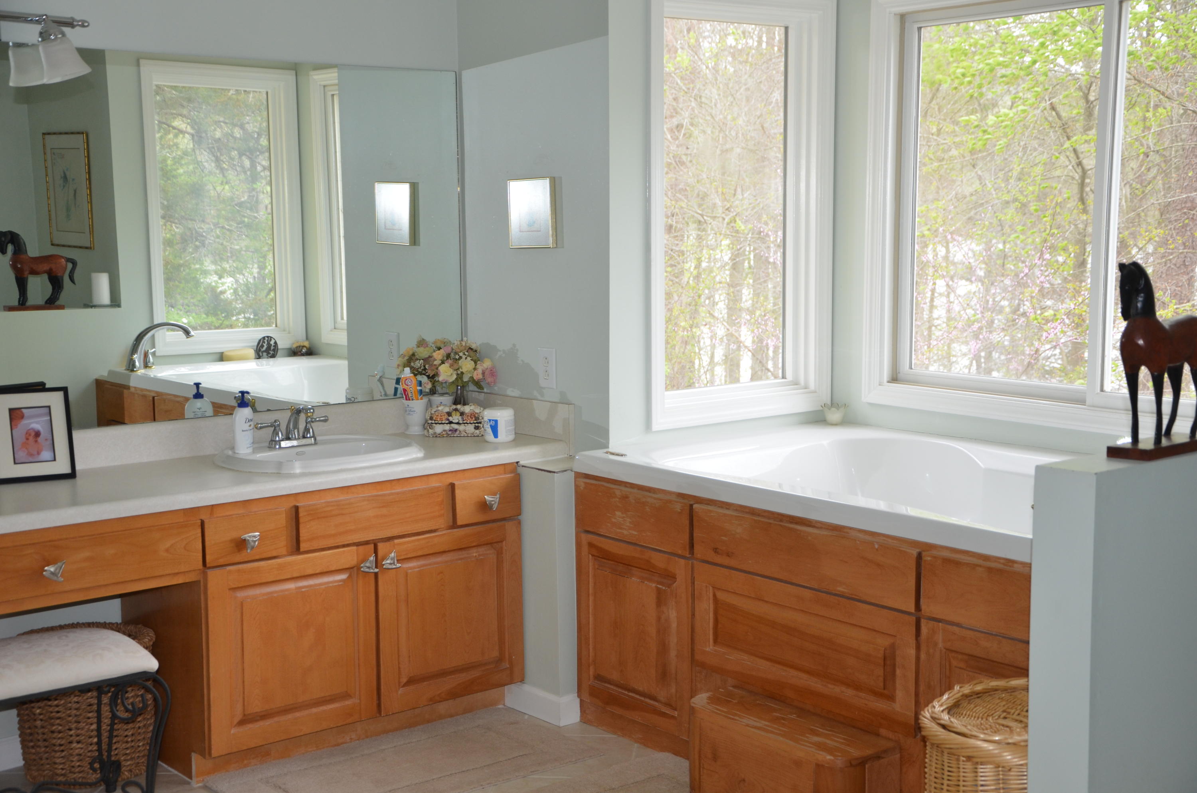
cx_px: 598
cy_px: 396
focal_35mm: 51
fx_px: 1692
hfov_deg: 39.0
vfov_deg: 26.4
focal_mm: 34
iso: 400
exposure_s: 1/125
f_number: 4.2
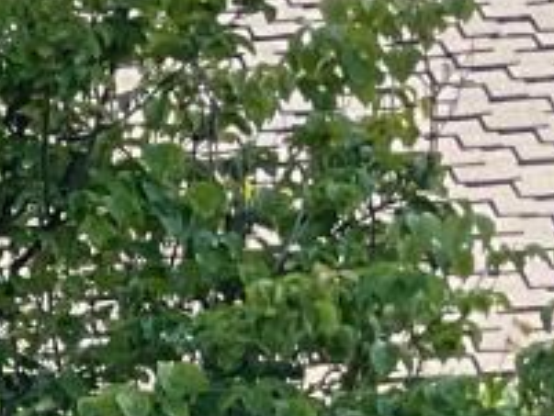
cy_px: 767
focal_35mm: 216
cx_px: -1174
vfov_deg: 6.7
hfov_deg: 7.8
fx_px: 3459
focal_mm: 3
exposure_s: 1/228
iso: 16
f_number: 1.8
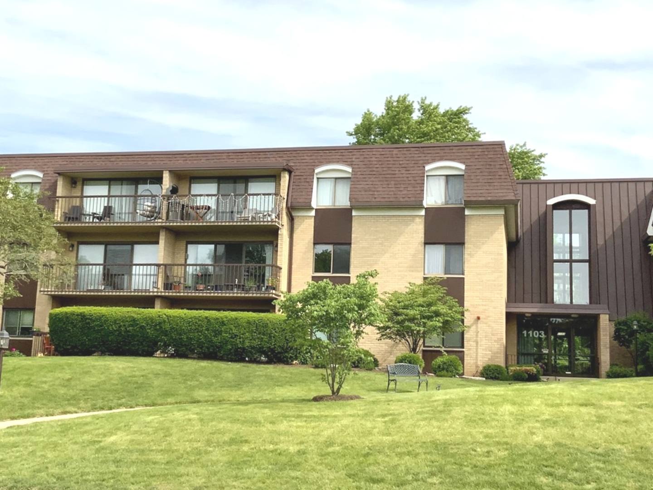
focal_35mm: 29
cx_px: 326
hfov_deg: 61.7
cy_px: 245
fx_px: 547
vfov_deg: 48.2
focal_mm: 3
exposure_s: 1/2320
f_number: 1.8
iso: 20
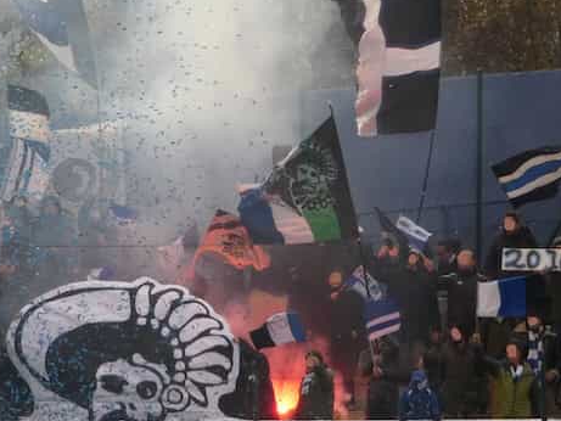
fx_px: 7133
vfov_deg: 3.4
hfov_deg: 4.5
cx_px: 88
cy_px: 151
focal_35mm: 440
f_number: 5.5
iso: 250
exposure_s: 1/250
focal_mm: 30.2
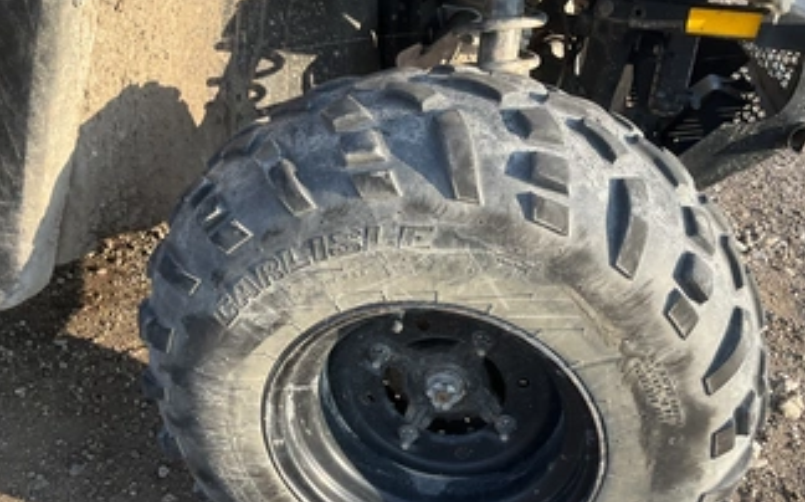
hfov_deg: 51.5
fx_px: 833
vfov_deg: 33.1
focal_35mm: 38
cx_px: 447
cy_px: 348
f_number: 1.8
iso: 25
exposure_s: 1/320
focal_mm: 3
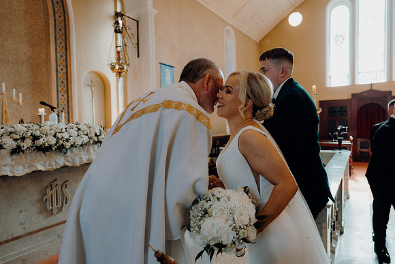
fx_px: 263
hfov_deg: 73.7
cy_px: 132
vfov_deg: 53.1
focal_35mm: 24
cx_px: 198
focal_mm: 24
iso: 1250
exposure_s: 1/200
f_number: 3.5
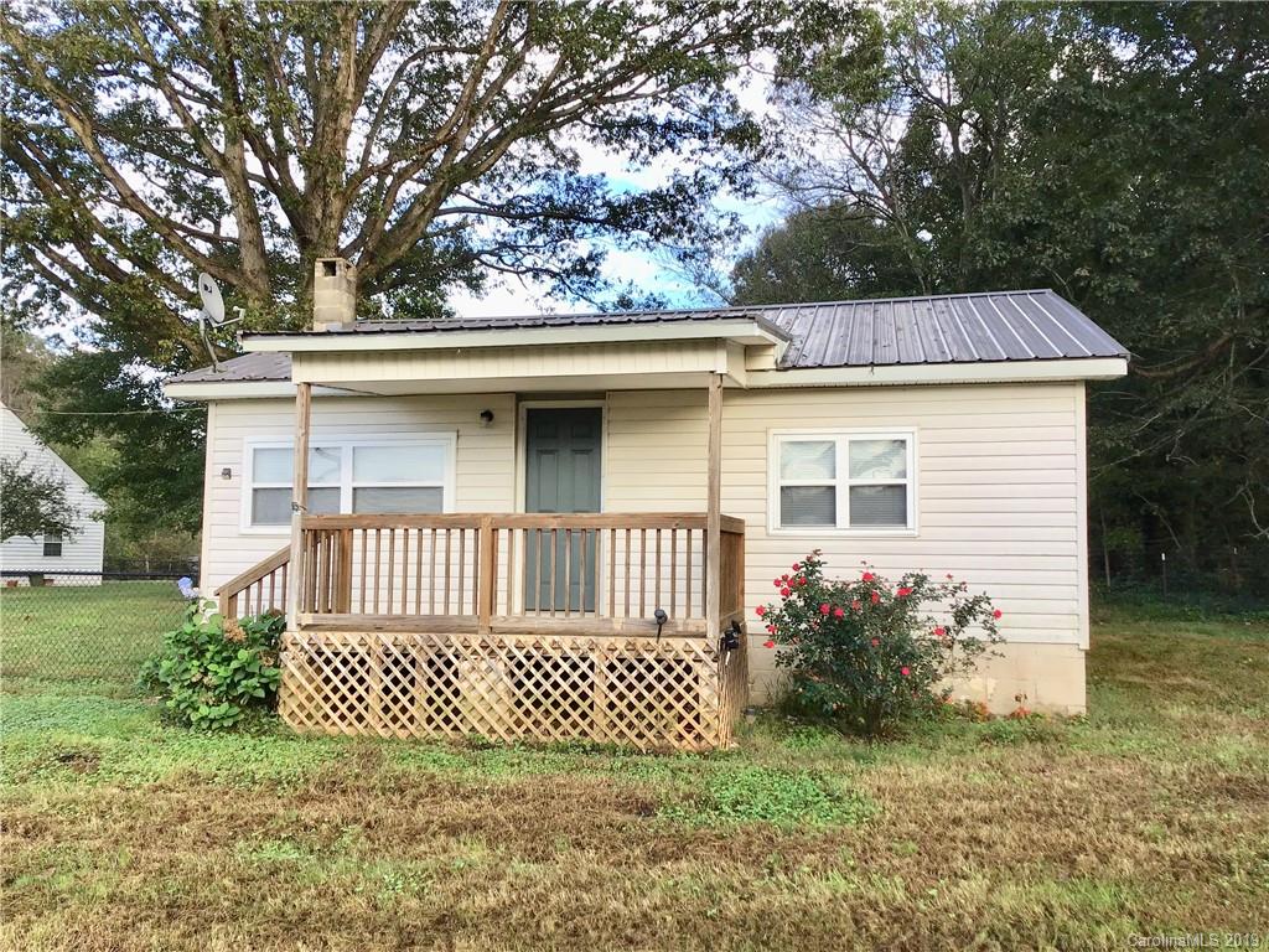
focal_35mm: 31
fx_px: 1136
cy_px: 476
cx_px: 634
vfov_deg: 45.4
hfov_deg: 58.4
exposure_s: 1/146
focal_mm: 3.3
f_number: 2.4
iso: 25
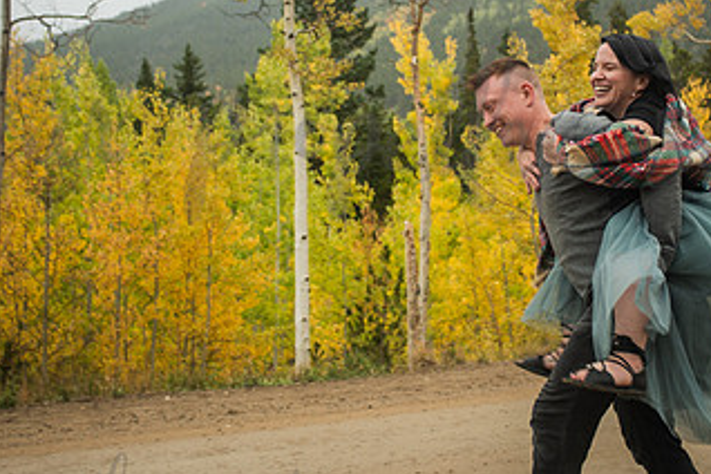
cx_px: 389
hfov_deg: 38.8
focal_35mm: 51
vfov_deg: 26.2
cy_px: 125
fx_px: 1007
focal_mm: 28
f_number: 2.8
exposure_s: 1/160
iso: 320
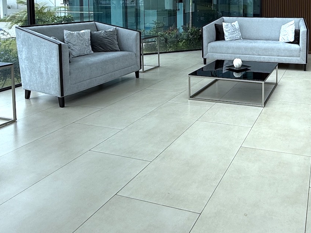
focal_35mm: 32
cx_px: 247
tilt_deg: -3.6
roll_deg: +0.3
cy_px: 21
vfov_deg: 40.6
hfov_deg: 53.2
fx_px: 287
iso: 50
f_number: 2.2
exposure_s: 1/229
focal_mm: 2.22
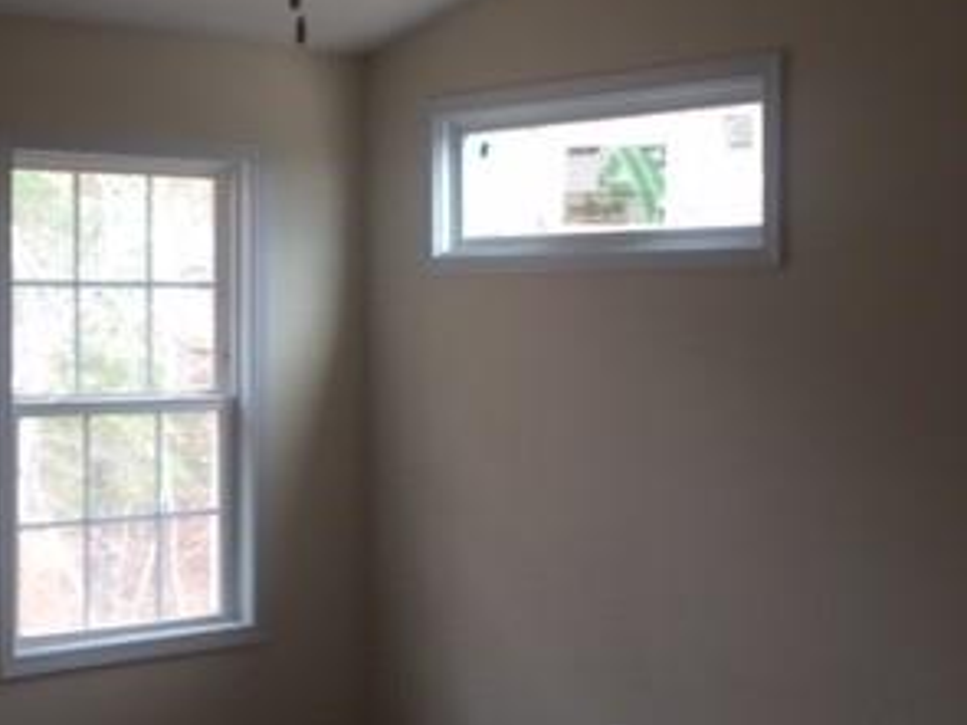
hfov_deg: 29.8
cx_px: 154
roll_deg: +0.1
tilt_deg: -1.1
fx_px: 1759
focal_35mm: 63
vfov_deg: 23.3
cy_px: 331
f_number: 2.2
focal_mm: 4.15
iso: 40
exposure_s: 1/60
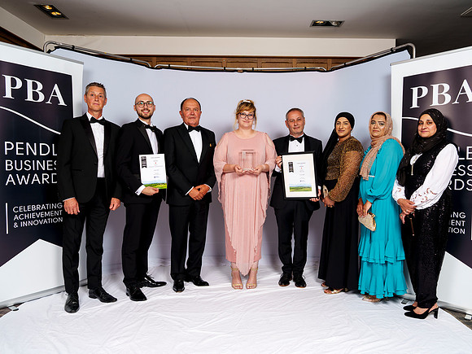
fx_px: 355
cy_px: 177
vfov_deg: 53.0
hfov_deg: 67.2
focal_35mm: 26
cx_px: 245
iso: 100
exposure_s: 1/125
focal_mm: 24
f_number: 8
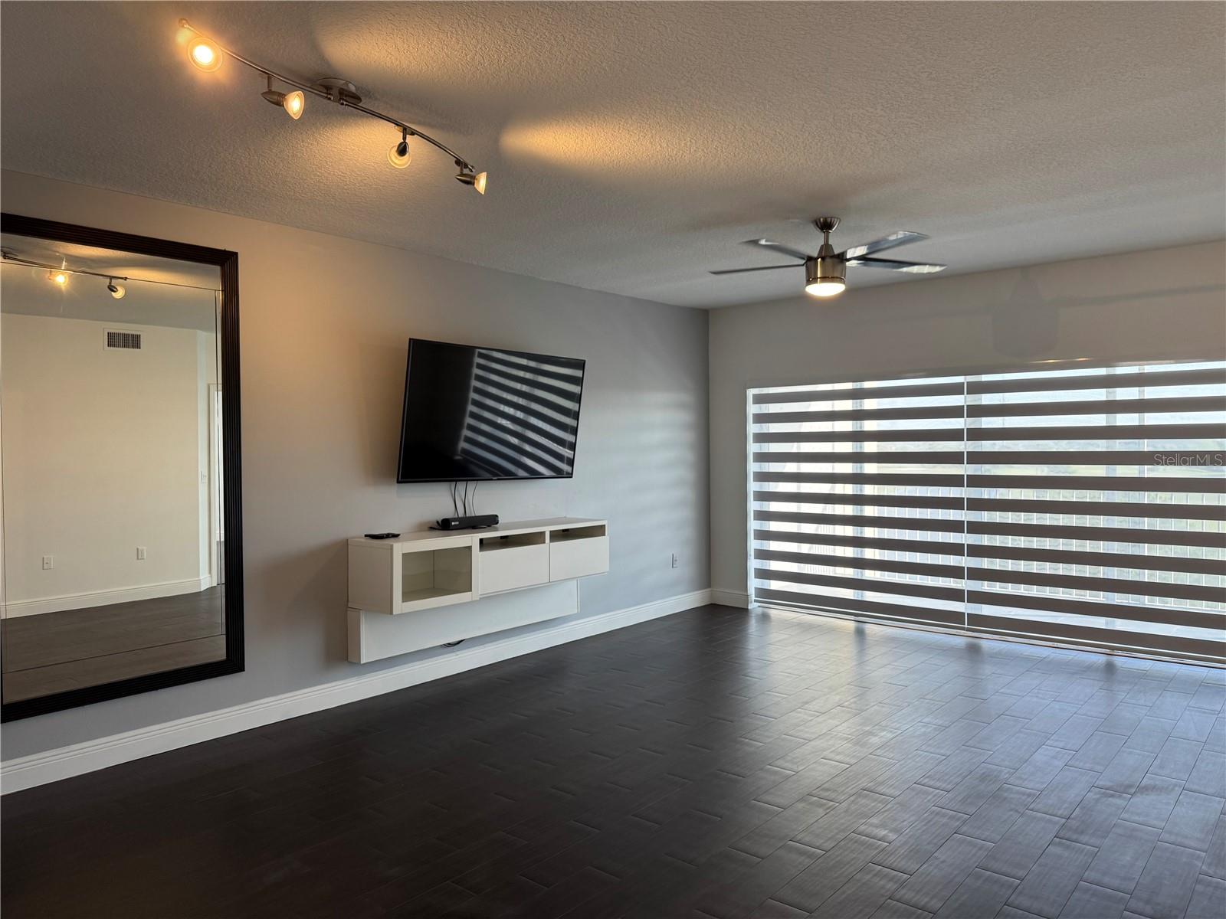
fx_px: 850
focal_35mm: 24
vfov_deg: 56.8
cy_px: 460
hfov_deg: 71.6
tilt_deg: -2.0
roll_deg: +0.5
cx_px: 613
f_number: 1.78
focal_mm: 6.76
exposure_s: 1/120
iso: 125
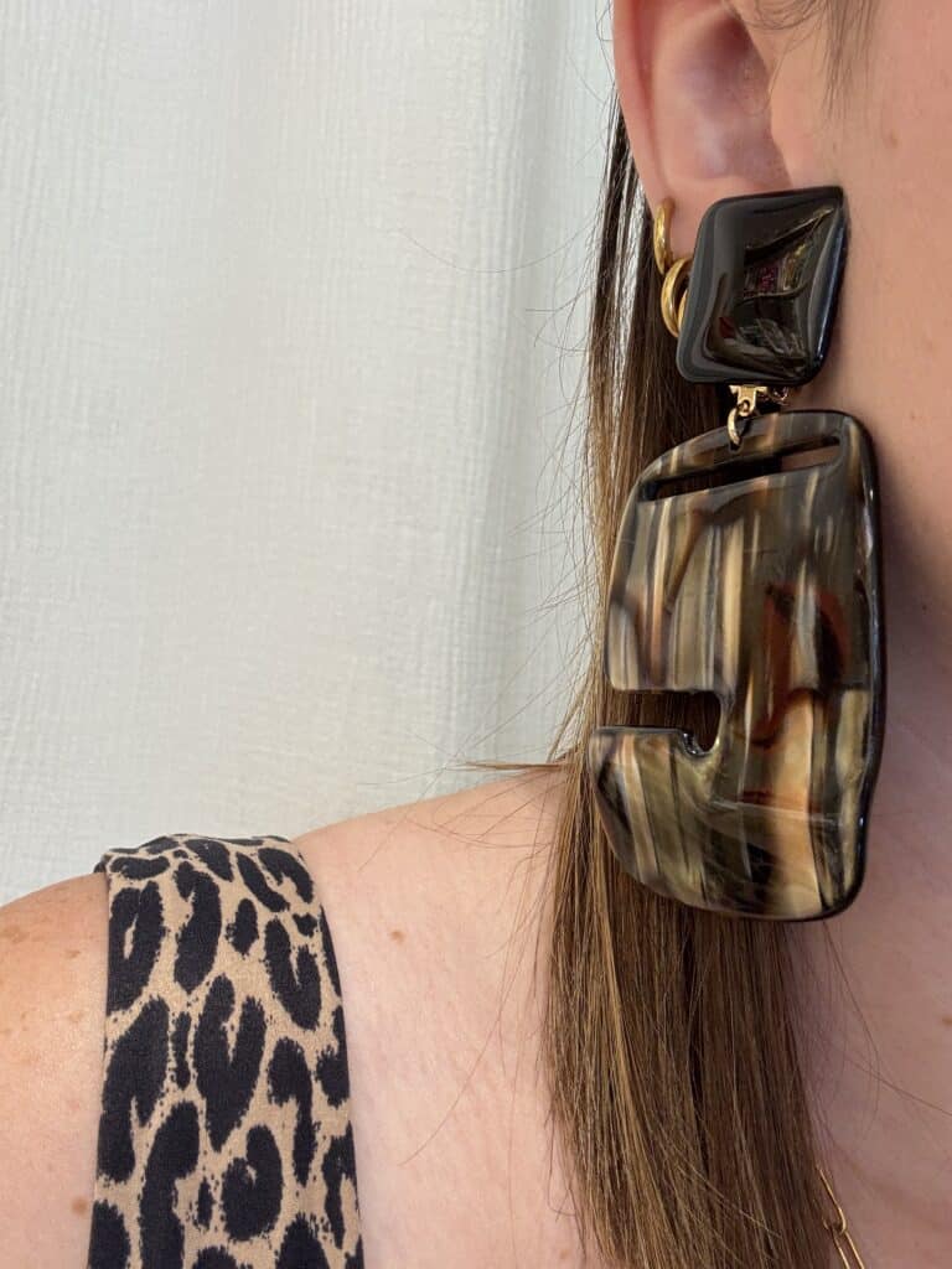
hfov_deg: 46.8
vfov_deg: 60.0
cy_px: 634
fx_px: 1100
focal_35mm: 30
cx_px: 476
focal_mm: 2.69
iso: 80
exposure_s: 1/100
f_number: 1.9
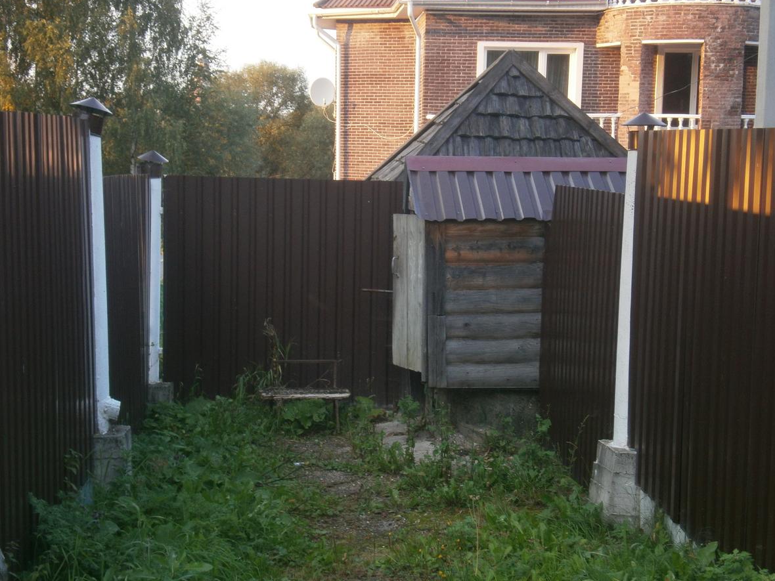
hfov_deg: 31.7
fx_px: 1366
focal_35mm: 61
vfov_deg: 24.0
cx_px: 384
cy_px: 288
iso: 125
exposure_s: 1/50
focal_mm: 10.7
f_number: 3.9
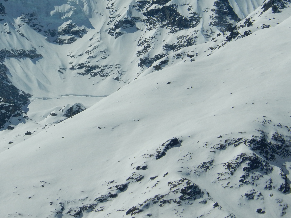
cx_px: 44
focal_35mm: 412
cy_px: 63
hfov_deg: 4.8
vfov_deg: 3.6
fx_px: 3464
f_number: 11.6
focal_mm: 42.8
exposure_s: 1/500
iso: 125
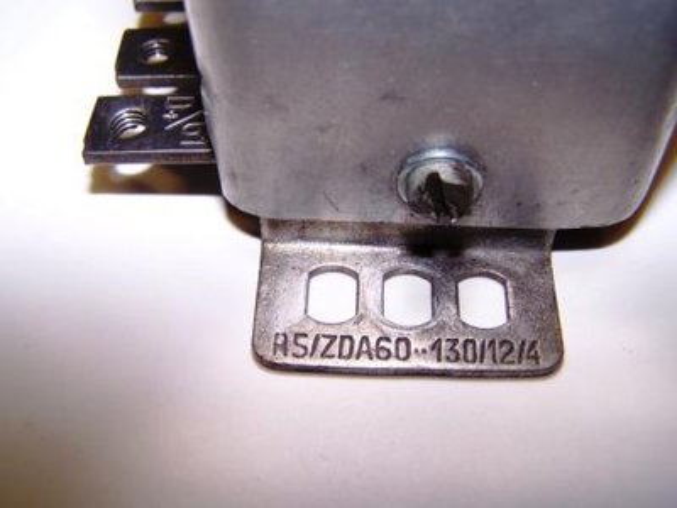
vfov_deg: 37.7
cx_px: 338
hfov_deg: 49.0
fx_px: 743
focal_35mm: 38
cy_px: 254
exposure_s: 1/60
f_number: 2.8
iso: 80
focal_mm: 6.3
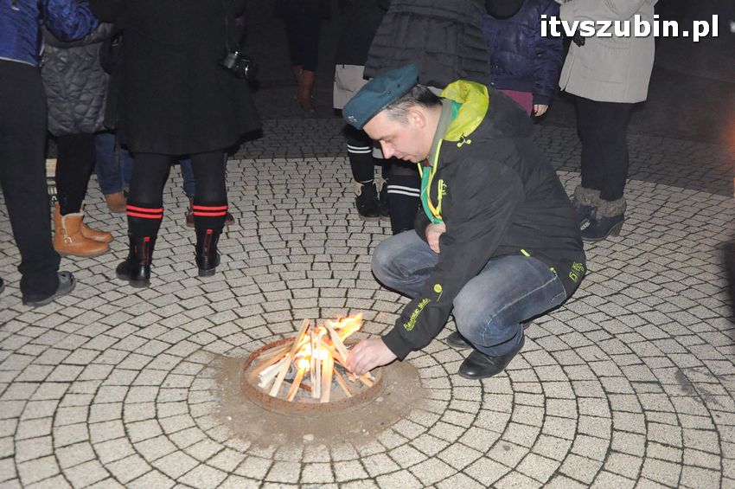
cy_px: 244
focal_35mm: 42
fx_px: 857
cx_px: 368
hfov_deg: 46.4
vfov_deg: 31.8
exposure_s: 1/60
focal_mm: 28
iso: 3200
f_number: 5.6
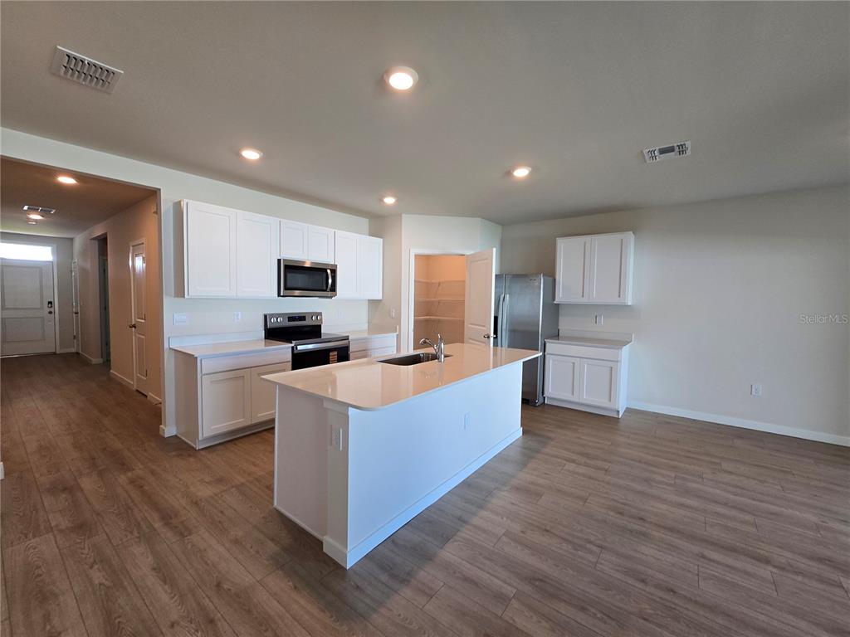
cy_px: 318
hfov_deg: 106.2
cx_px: 425
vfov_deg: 89.9
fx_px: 319
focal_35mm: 13
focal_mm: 2.2
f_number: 2.2
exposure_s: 1/60
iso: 80
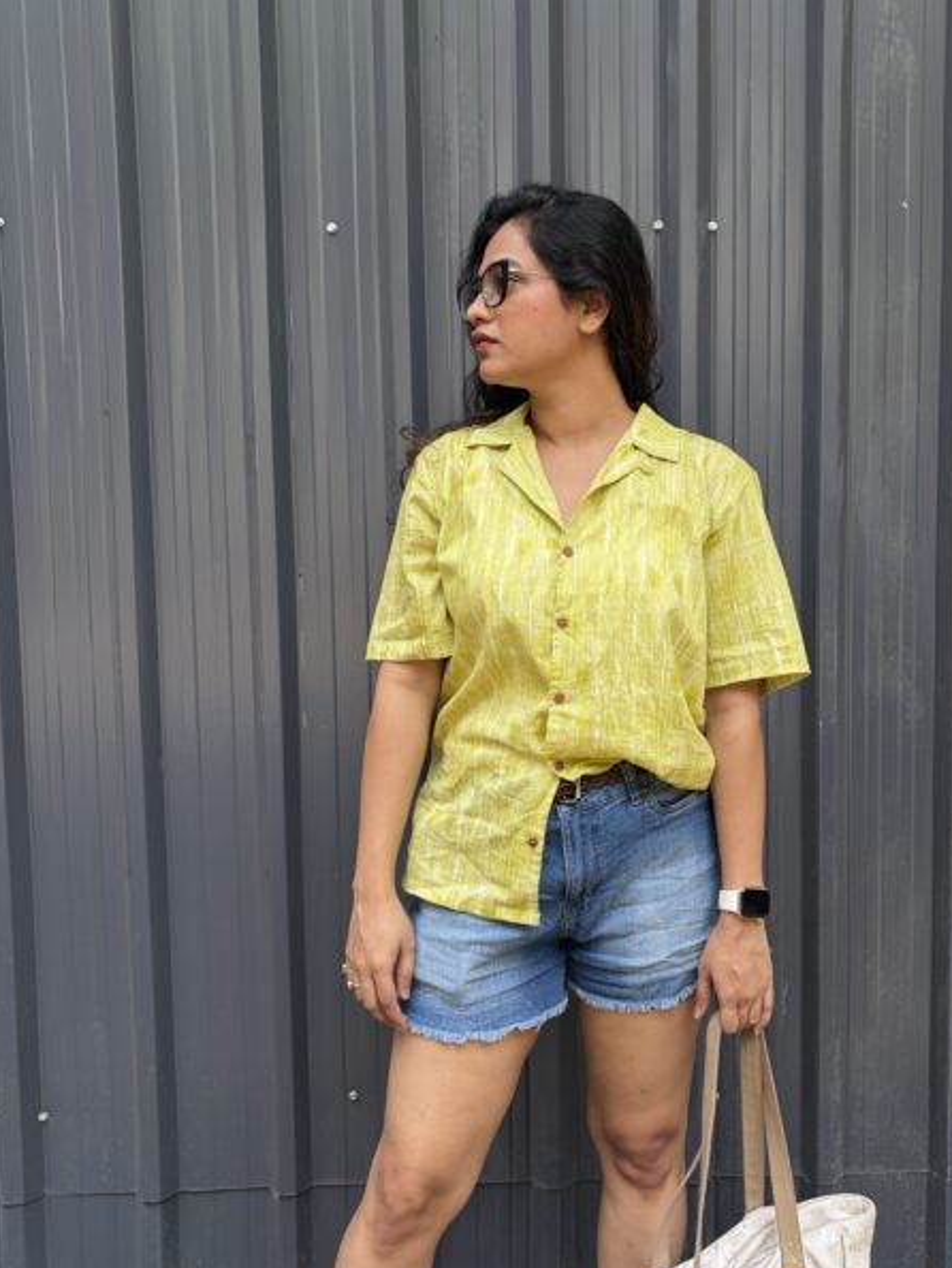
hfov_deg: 40.4
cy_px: 608
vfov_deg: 52.6
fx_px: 1282
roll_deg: +0.8
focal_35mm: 35
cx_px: 598
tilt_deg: -4.4
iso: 32
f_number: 1.6
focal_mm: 5.96
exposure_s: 1/154
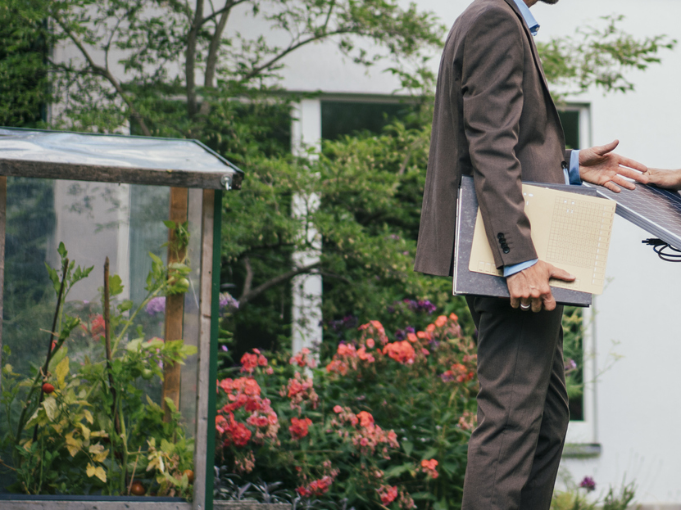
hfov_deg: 14.3
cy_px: 196
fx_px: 2655
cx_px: 729
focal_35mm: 135
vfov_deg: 11.0
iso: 400
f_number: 2
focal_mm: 55
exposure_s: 1/2000
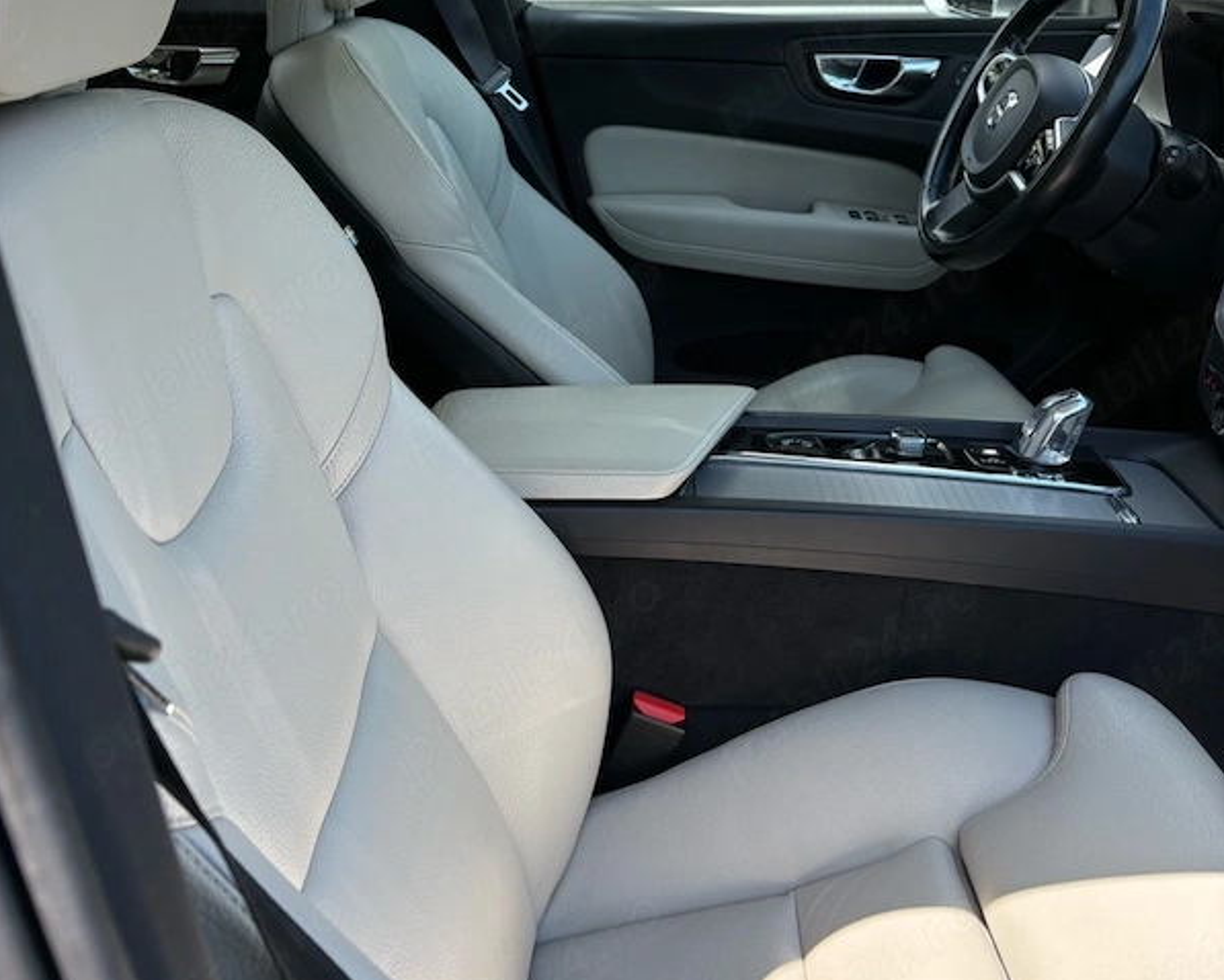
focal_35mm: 34
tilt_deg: -19.8
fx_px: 1232
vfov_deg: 43.2
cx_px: 611
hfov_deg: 52.8
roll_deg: +0.2
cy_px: 404
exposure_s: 1/810
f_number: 1.6
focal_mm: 5.96
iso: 64
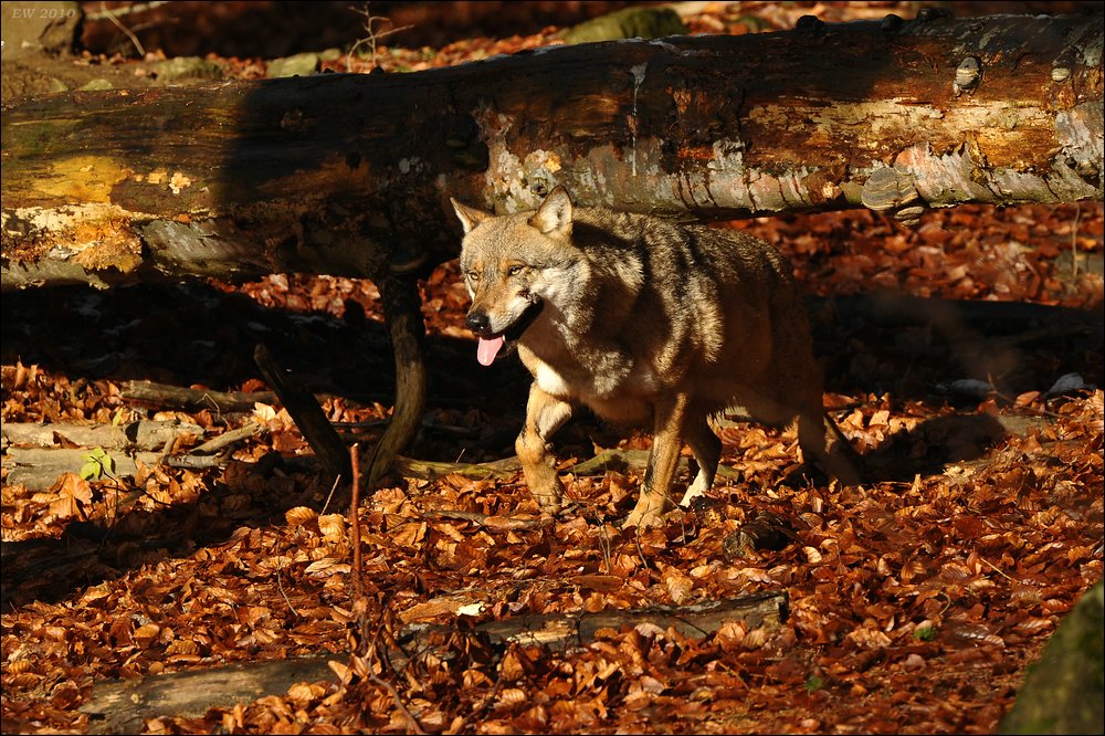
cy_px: 368
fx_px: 21478
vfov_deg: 2.0
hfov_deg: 2.9
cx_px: 552
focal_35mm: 700
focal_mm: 700
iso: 800
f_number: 10
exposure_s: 1/800
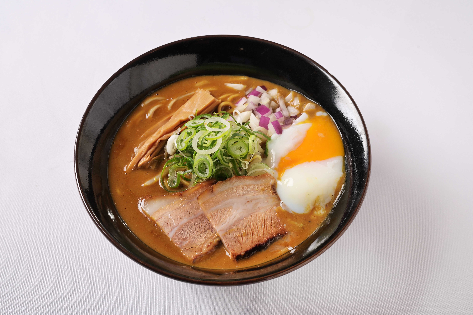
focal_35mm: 60
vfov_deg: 22.6
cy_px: 158
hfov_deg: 33.4
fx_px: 788
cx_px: 236
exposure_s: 1/125
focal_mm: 60
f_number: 11
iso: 200
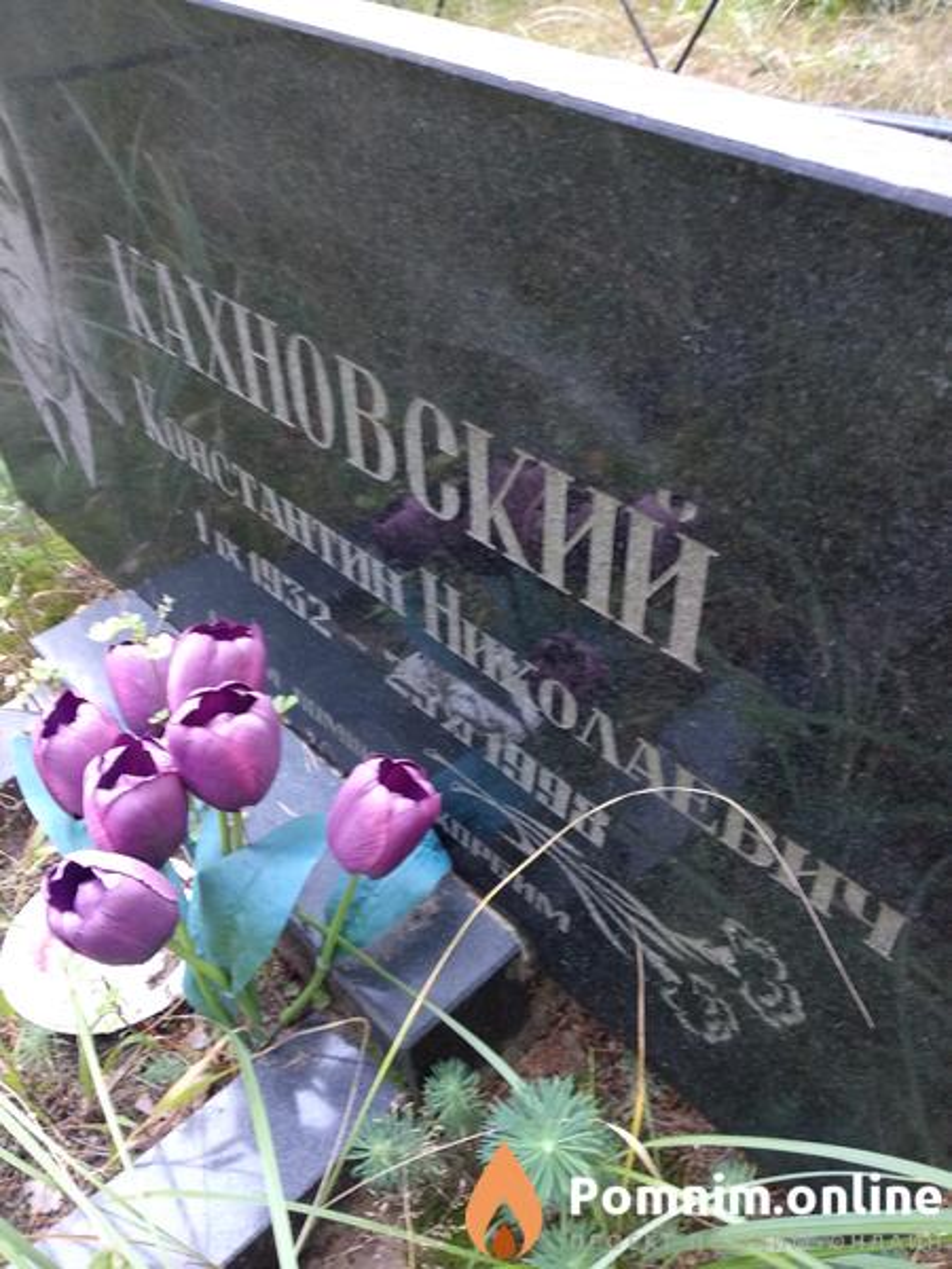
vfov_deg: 67.3
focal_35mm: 26
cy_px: 634
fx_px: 953
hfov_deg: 53.1
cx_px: 476
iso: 500
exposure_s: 1/24
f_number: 2.2
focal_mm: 3.81
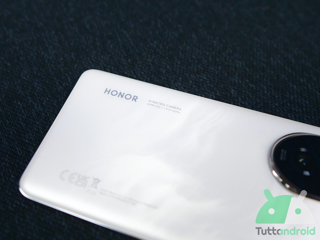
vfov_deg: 44.2
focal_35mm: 32
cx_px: 160
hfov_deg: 56.8
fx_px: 296
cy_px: 120
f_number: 2
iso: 200
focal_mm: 16
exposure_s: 1/80
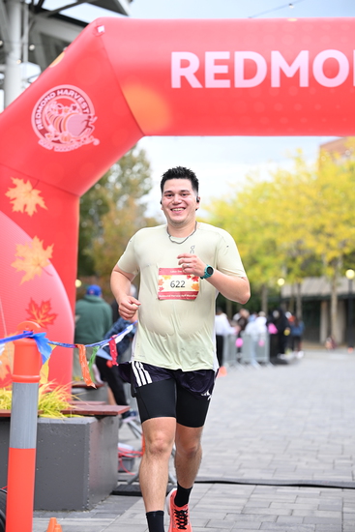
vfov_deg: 22.9
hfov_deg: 15.4
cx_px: 178
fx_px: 1316
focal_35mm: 89
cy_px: 266
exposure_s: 1/1600
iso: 640
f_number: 2.8
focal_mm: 89
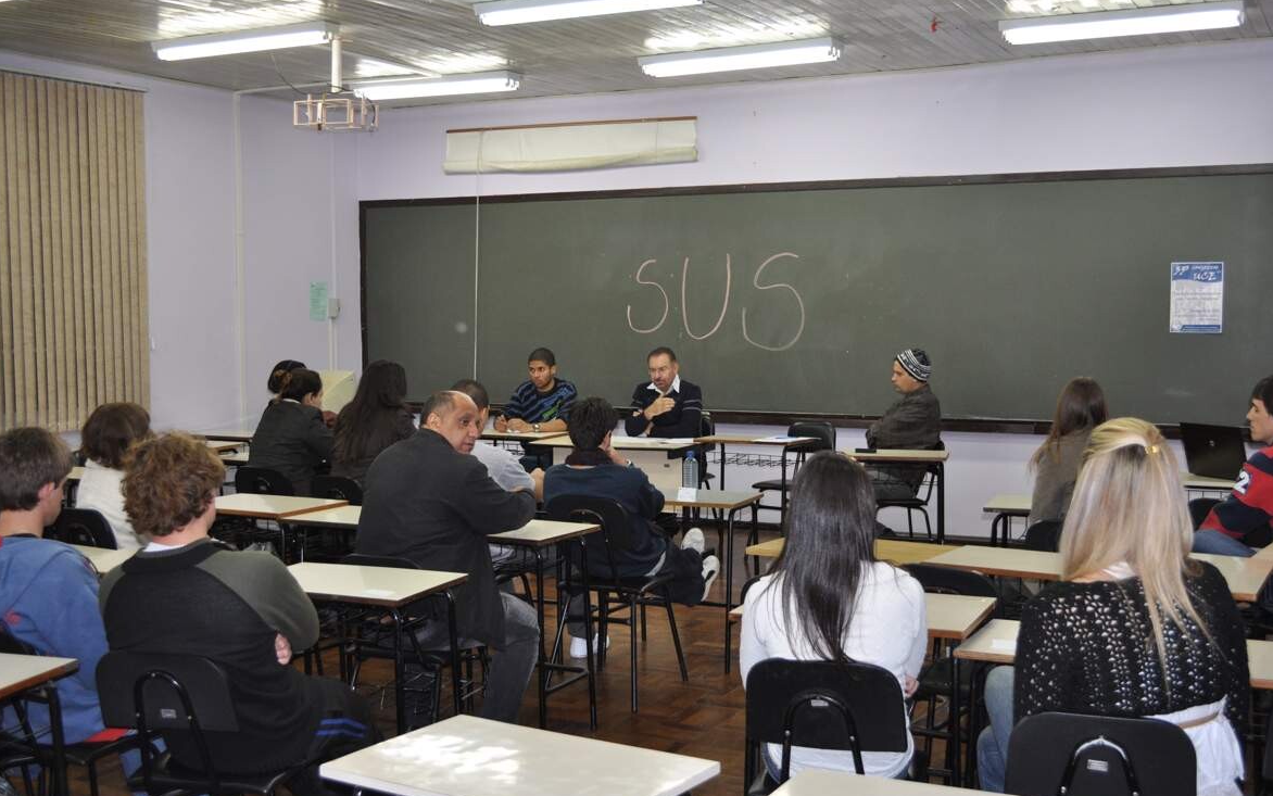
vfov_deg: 32.0
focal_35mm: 40
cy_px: 403
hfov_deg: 49.3
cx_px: 638
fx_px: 1388
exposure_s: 1/125
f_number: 4.2
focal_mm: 26
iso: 720
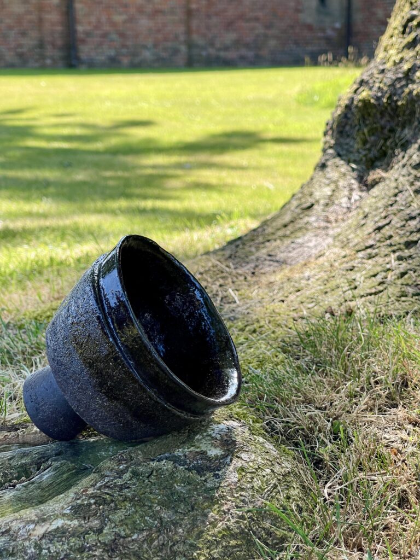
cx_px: 210
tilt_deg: -11.7
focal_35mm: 64
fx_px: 1035
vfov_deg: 30.3
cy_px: 280
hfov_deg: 22.9
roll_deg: +0.1
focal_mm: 7.5
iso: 20
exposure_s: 1/233
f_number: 2.2
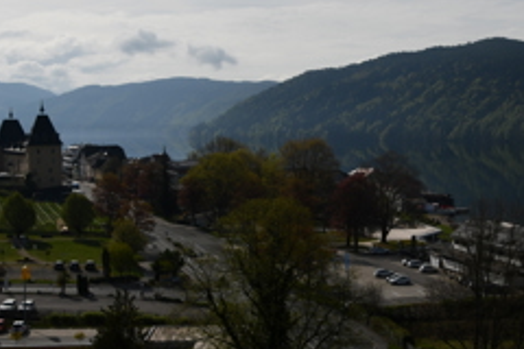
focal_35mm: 63
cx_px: 406
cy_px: 130
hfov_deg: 31.2
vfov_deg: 21.5
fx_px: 917
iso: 100
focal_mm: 18
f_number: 11
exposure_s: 1/500
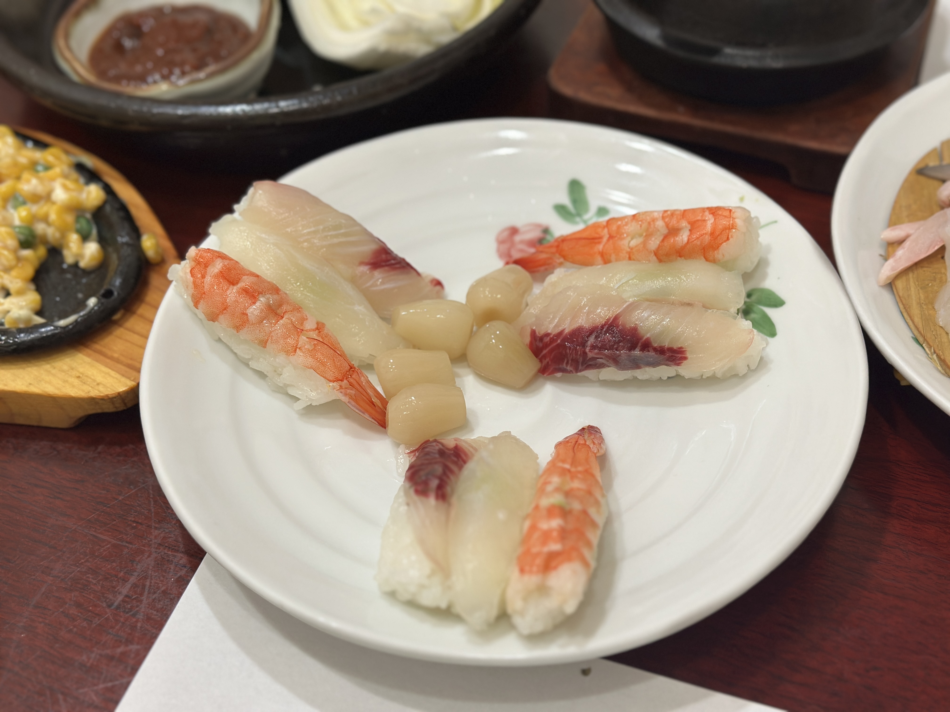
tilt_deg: -47.3
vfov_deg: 30.3
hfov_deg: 39.7
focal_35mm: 48
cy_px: 356
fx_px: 1317
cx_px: 475
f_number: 1.78
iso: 125
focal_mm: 6.86
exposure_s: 1/60
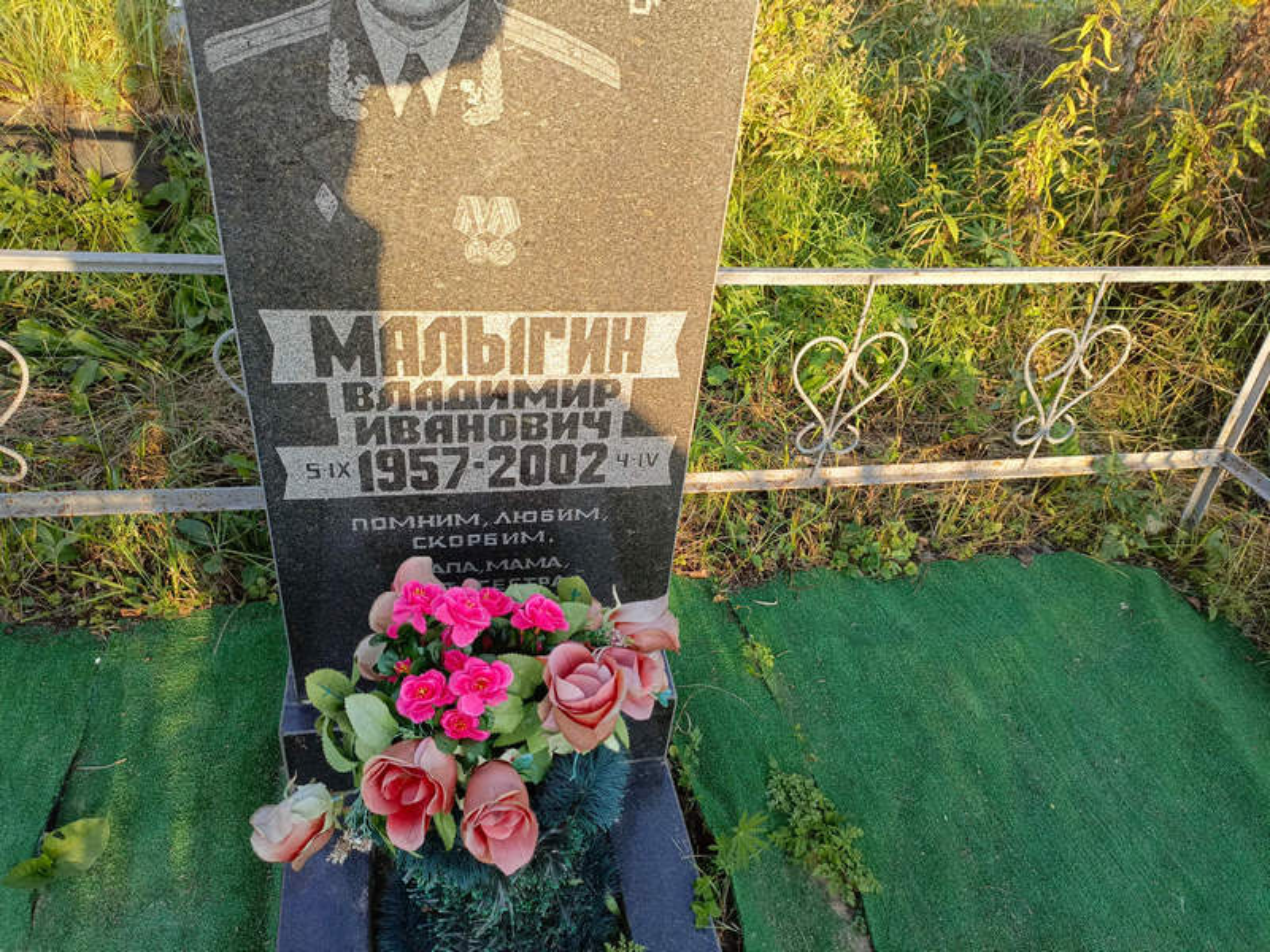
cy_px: 476
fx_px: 917
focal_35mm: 25
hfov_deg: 69.4
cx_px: 635
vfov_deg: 54.9
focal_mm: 4.76
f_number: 1.69
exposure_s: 1/184
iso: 112
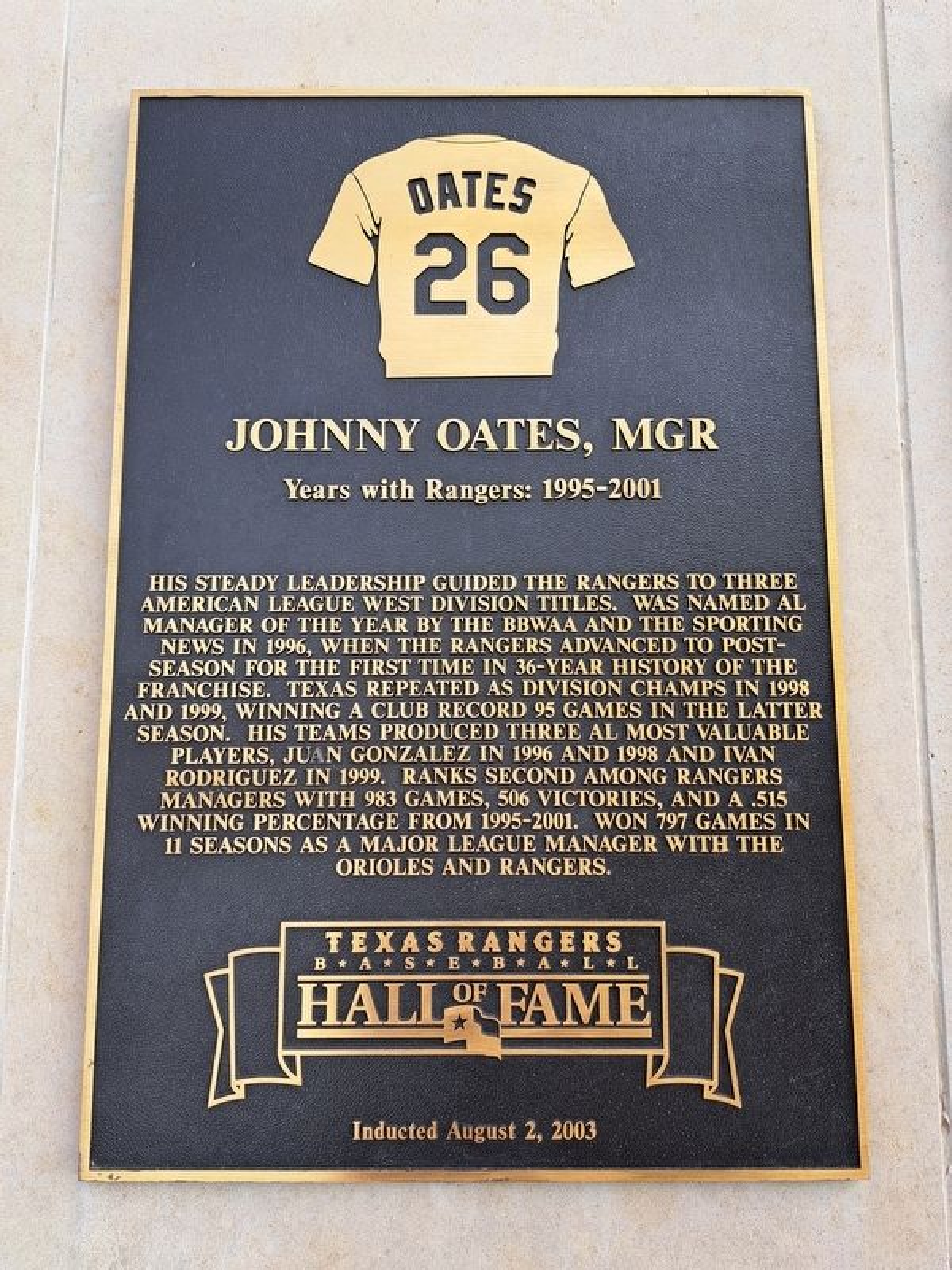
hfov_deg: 56.8
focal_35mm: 24
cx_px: 476
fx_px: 880
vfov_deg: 71.6
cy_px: 635
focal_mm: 5.23
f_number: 1.8
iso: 50
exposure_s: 1/203
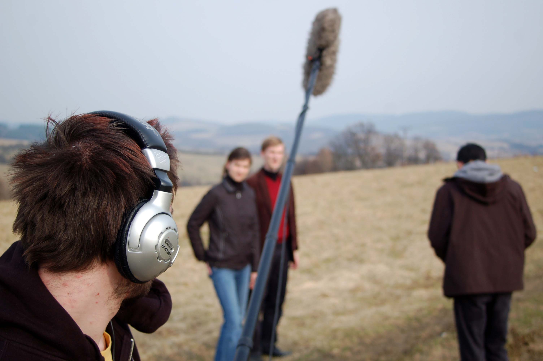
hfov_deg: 46.4
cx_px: 272
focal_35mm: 42
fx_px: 633
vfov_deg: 31.8
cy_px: 180
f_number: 4
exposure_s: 1/1000
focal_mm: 28
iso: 200
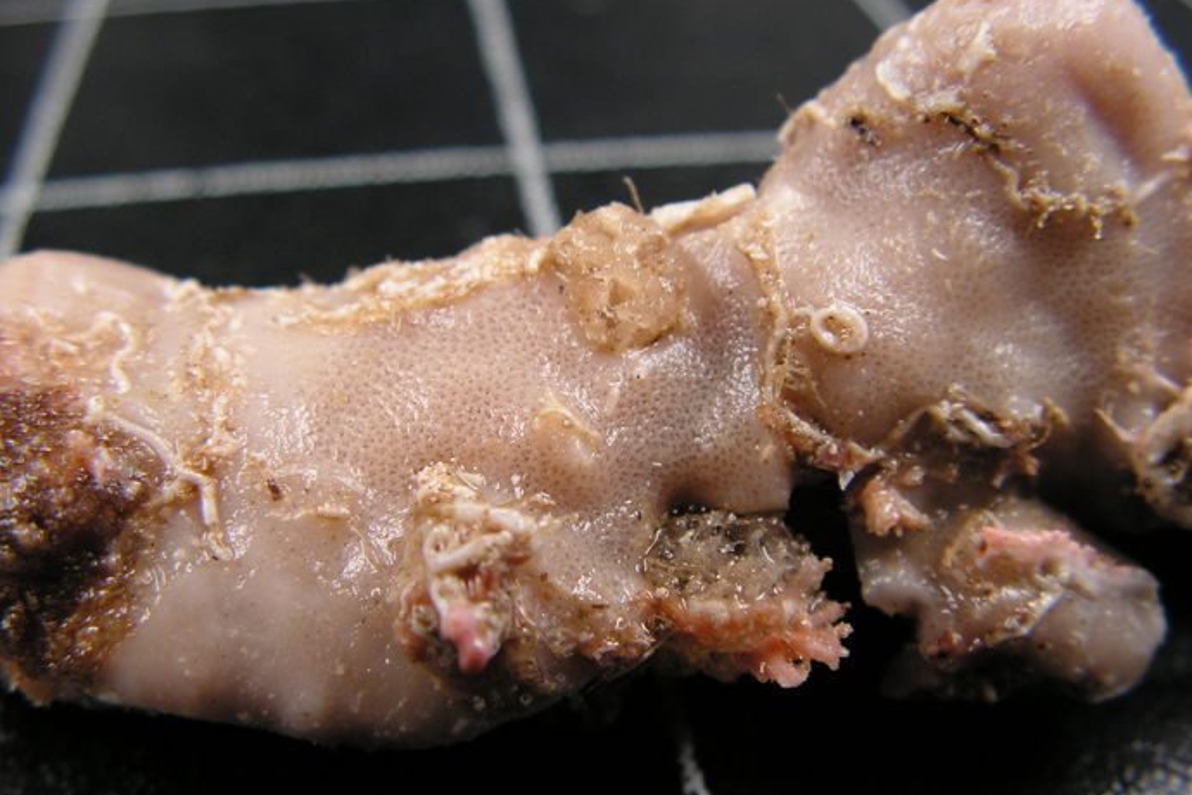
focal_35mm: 38
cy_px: 417
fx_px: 1258
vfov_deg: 35.0
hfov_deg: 50.7
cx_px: 603
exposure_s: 1/40
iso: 50
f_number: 3.2
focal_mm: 6
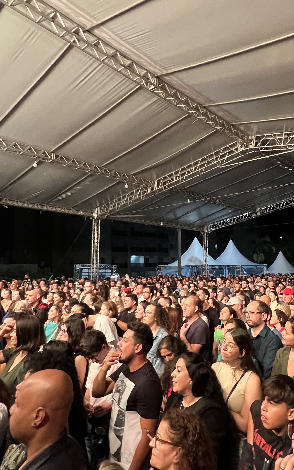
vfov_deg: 77.1
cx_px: 182
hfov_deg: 52.5
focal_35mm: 23
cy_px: 220
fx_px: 295
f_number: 1.8
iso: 640
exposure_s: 1/60
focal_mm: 1.57
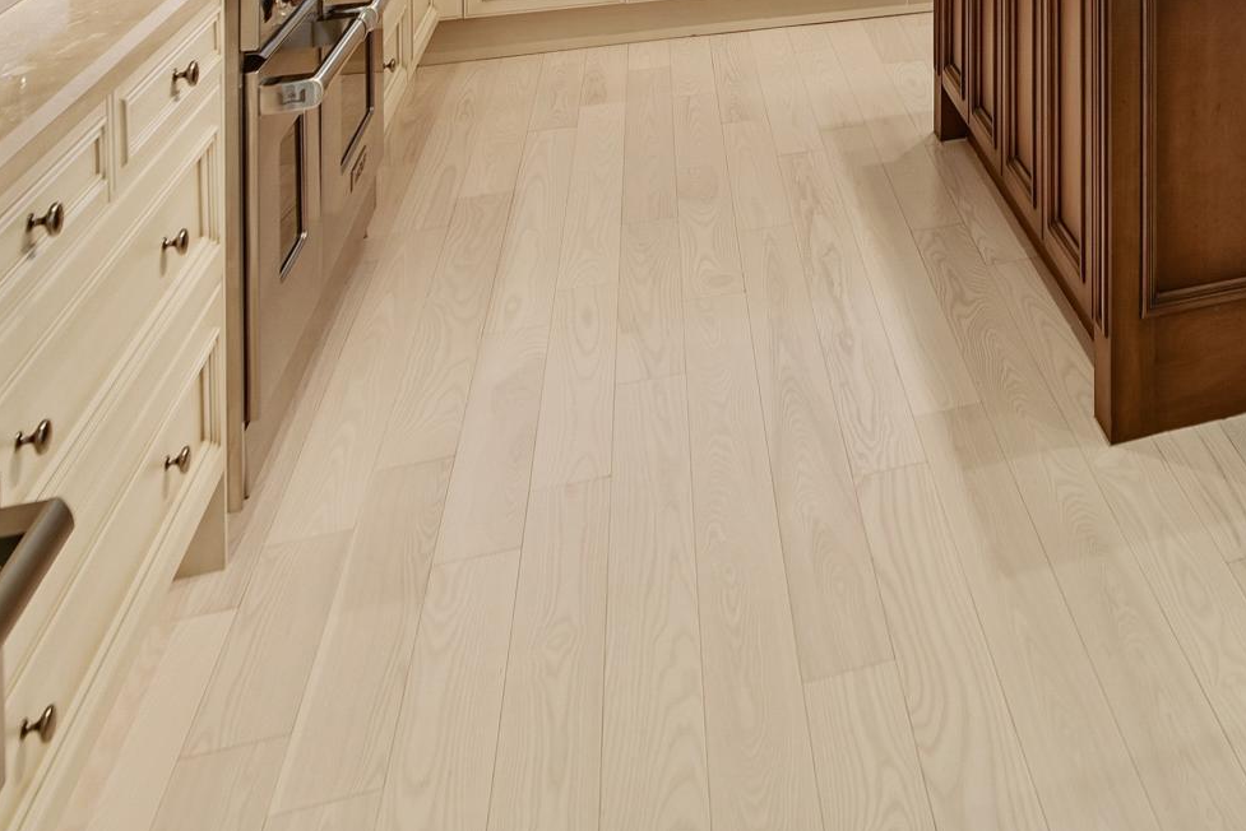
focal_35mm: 43
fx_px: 1489
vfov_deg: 25.0
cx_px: 1215
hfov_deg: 40.4
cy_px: -363
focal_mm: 14
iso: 200
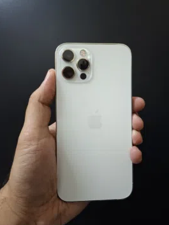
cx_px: 94
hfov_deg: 52.9
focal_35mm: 26
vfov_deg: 67.2
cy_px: 102
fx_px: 169
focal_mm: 5.54
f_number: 1.8
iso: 320
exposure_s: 1/33
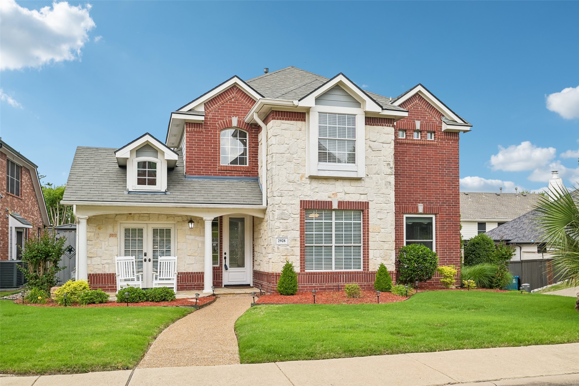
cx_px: 290
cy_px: 193
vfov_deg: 43.6
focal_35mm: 30
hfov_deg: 61.9
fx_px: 482
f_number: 8
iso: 400
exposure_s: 1/250
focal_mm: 30
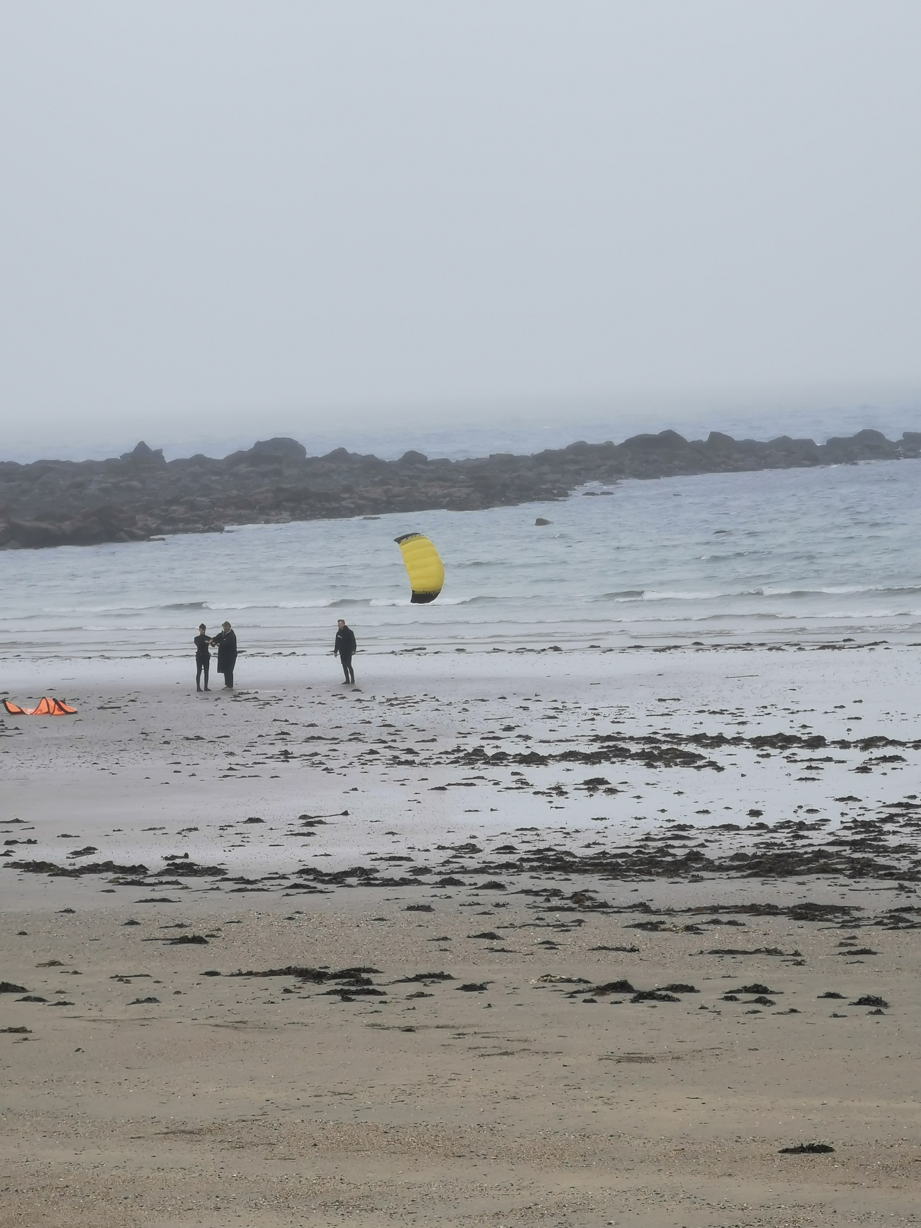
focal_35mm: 154
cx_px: 460
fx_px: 5463
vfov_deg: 12.8
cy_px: 614
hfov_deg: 9.6
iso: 50
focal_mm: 14.46
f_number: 3.4
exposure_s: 1/273
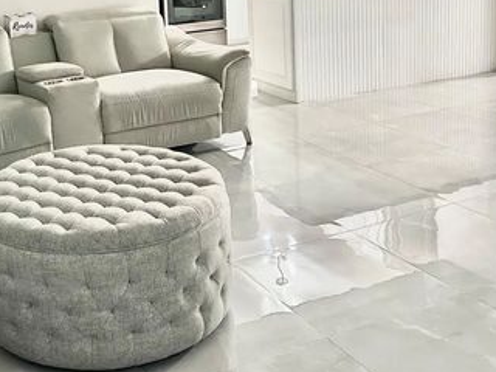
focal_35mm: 48
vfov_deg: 29.0
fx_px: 688
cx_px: 118
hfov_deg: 38.5
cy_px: 33
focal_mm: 6.86
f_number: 1.78
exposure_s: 1/60
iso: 500
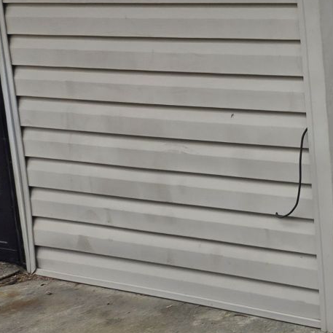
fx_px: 969
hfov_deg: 15.3
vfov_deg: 18.8
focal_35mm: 89
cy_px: -23
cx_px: 685
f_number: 1.8
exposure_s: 1/1946
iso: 25
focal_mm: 5.4
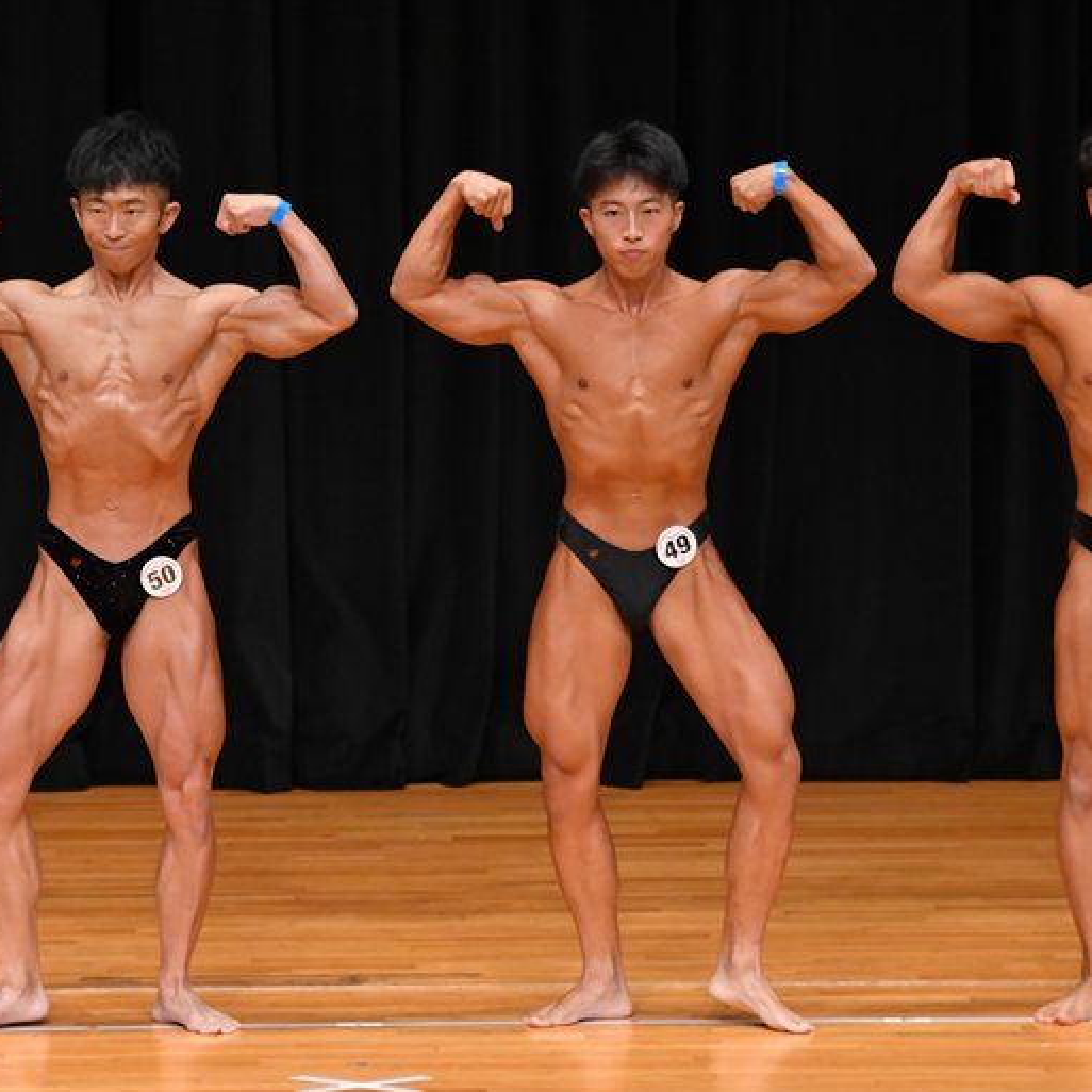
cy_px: 547
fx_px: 13063
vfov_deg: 4.8
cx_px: 299
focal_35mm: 366
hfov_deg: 4.8
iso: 3200
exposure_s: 1/400
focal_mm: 190
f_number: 5.6
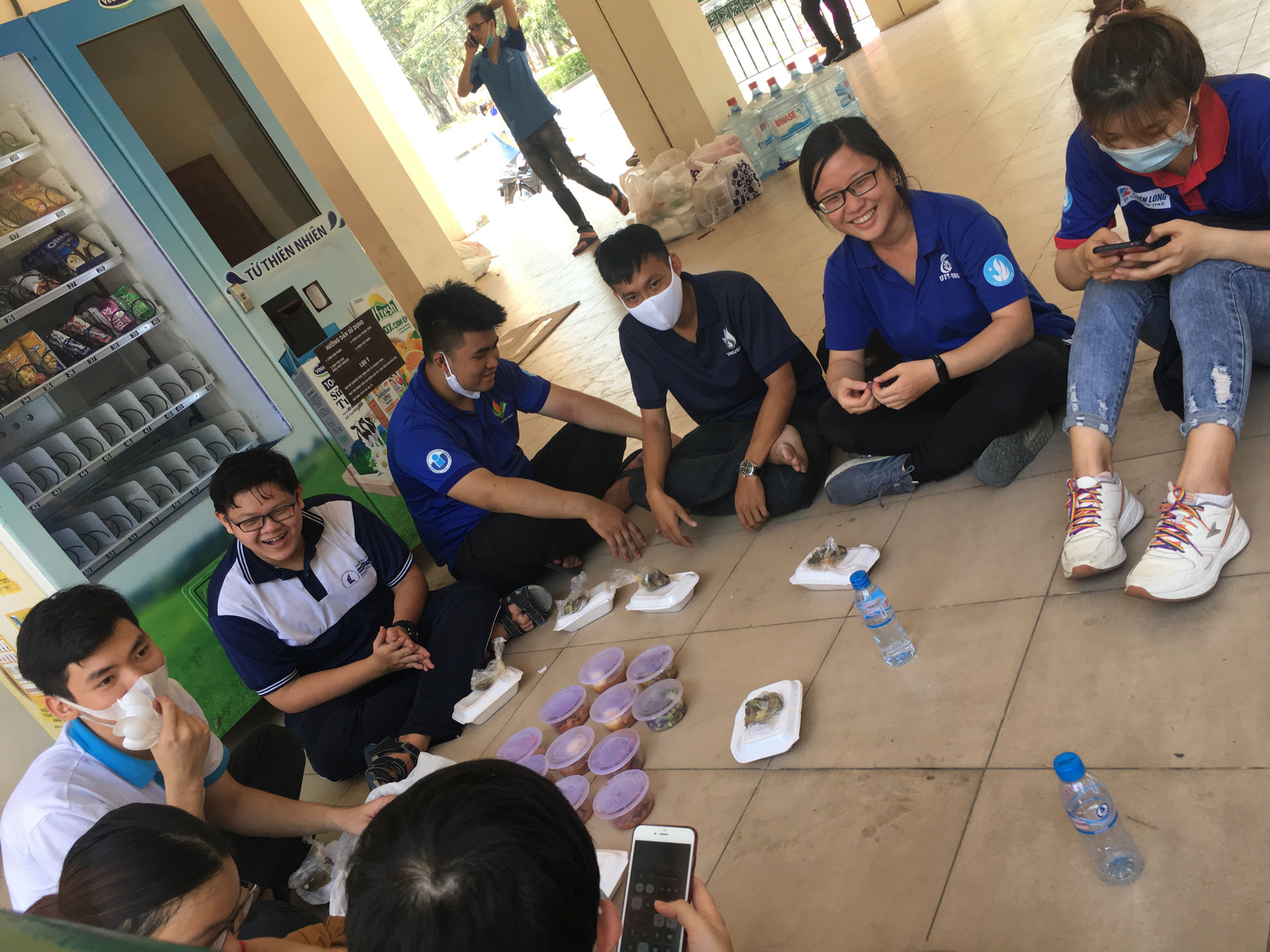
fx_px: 1101
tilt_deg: -20.4
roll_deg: +30.9
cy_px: 480
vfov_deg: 46.8
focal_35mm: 30
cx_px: 655
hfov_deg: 59.9
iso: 40
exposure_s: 1/100
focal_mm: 4.15
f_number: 2.2
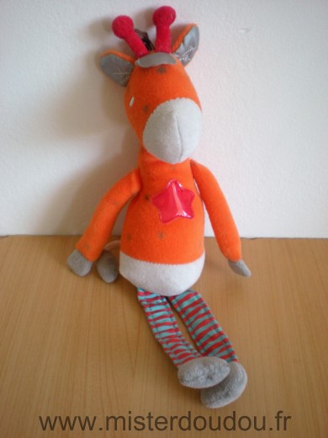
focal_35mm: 38
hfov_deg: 37.7
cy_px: 219
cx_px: 164
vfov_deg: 49.0
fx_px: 480
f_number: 3.1
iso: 200
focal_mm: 6.3
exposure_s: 1/40.7
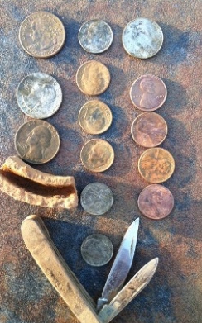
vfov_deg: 51.6
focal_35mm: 38
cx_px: 96
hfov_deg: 33.5
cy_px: 165
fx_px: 335
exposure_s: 1/30
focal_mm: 3.85
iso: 80
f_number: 2.8
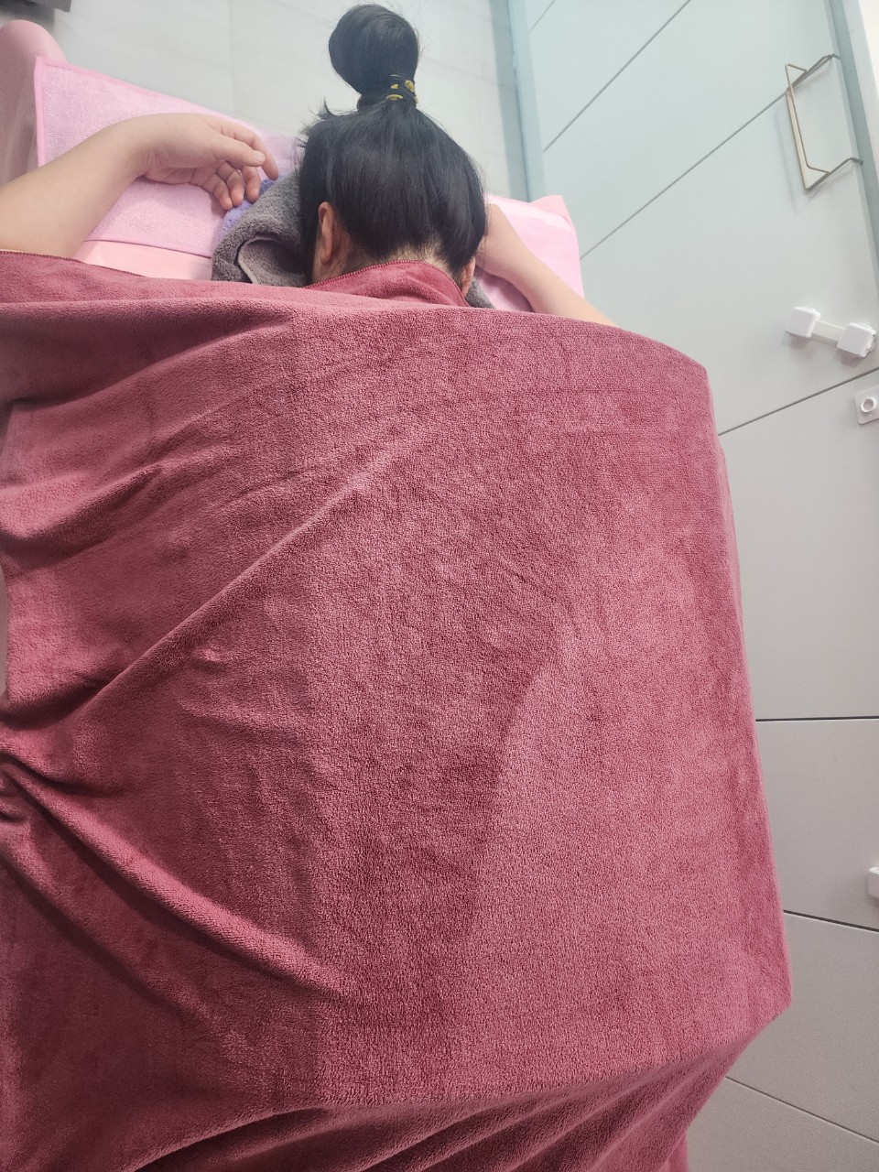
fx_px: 779
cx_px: 440
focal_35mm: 23
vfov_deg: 73.9
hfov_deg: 58.9
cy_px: 586
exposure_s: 1/120
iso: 200
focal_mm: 6.4
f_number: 1.8
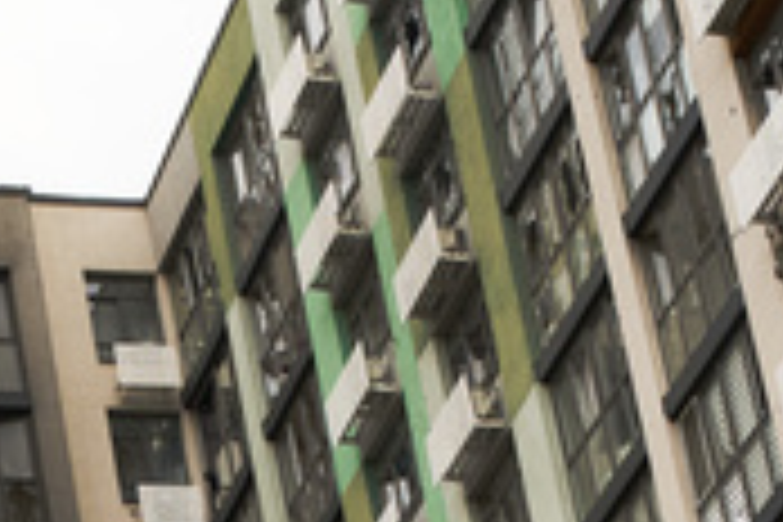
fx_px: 4480
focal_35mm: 206
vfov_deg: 6.2
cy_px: 1494
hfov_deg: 9.8
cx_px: -180
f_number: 6.3
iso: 250
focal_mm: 35
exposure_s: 1/320
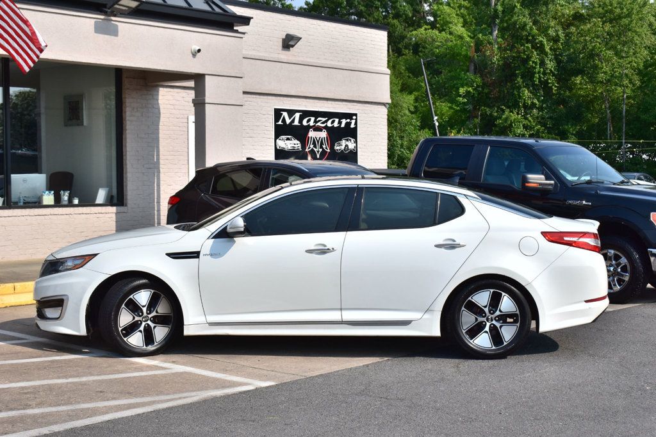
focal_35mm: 57
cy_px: 218
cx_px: 328
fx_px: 1038
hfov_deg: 35.1
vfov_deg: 23.8
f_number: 11
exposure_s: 1/500
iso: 200
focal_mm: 38
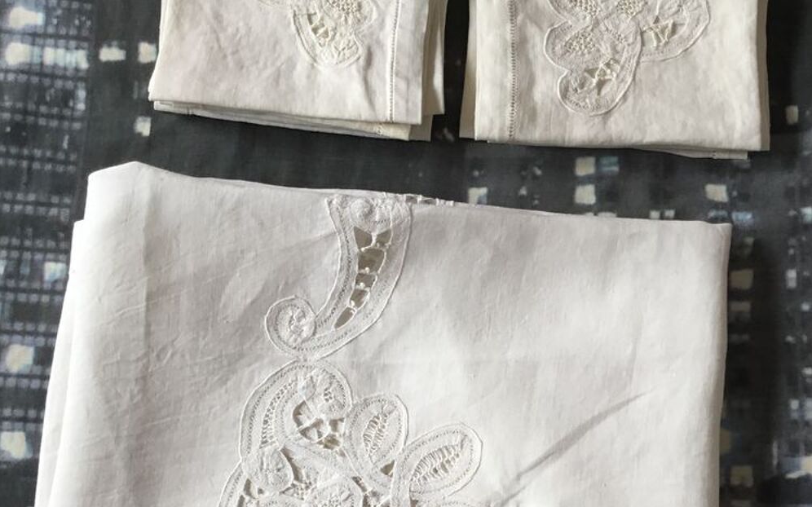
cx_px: 406
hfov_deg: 45.3
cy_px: 386
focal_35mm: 44
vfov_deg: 28.7
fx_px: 973
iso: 40
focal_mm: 3.3
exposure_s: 1/100
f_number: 2.4
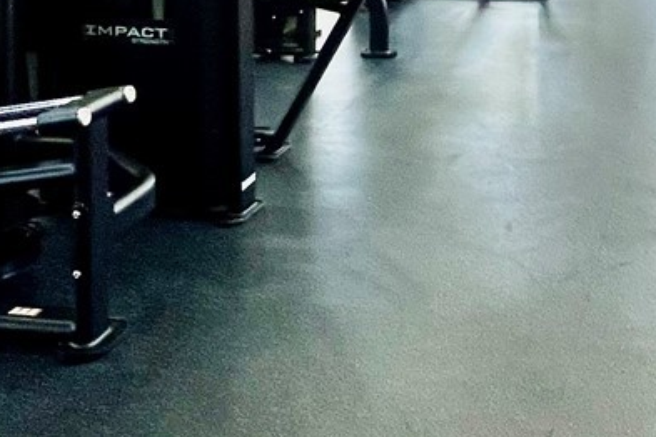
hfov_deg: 34.6
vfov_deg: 21.6
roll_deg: -1.2
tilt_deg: -2.0
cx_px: 566
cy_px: -168
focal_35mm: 55
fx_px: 1002
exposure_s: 1/120
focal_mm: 1.57
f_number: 1.8
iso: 250
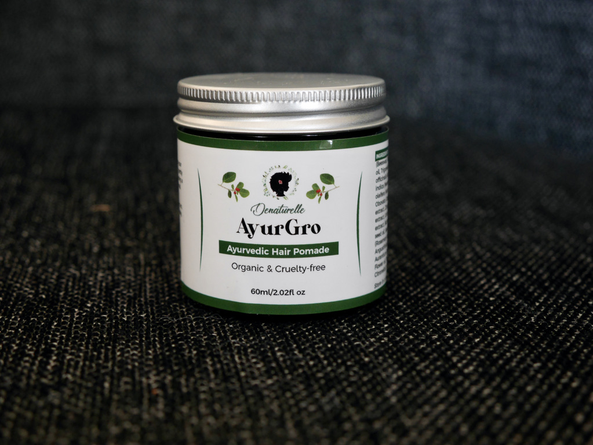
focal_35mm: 62
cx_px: 296
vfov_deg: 23.7
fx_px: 1062
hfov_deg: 31.2
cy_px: 222
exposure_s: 1/60
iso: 1000
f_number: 5.4
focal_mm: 31
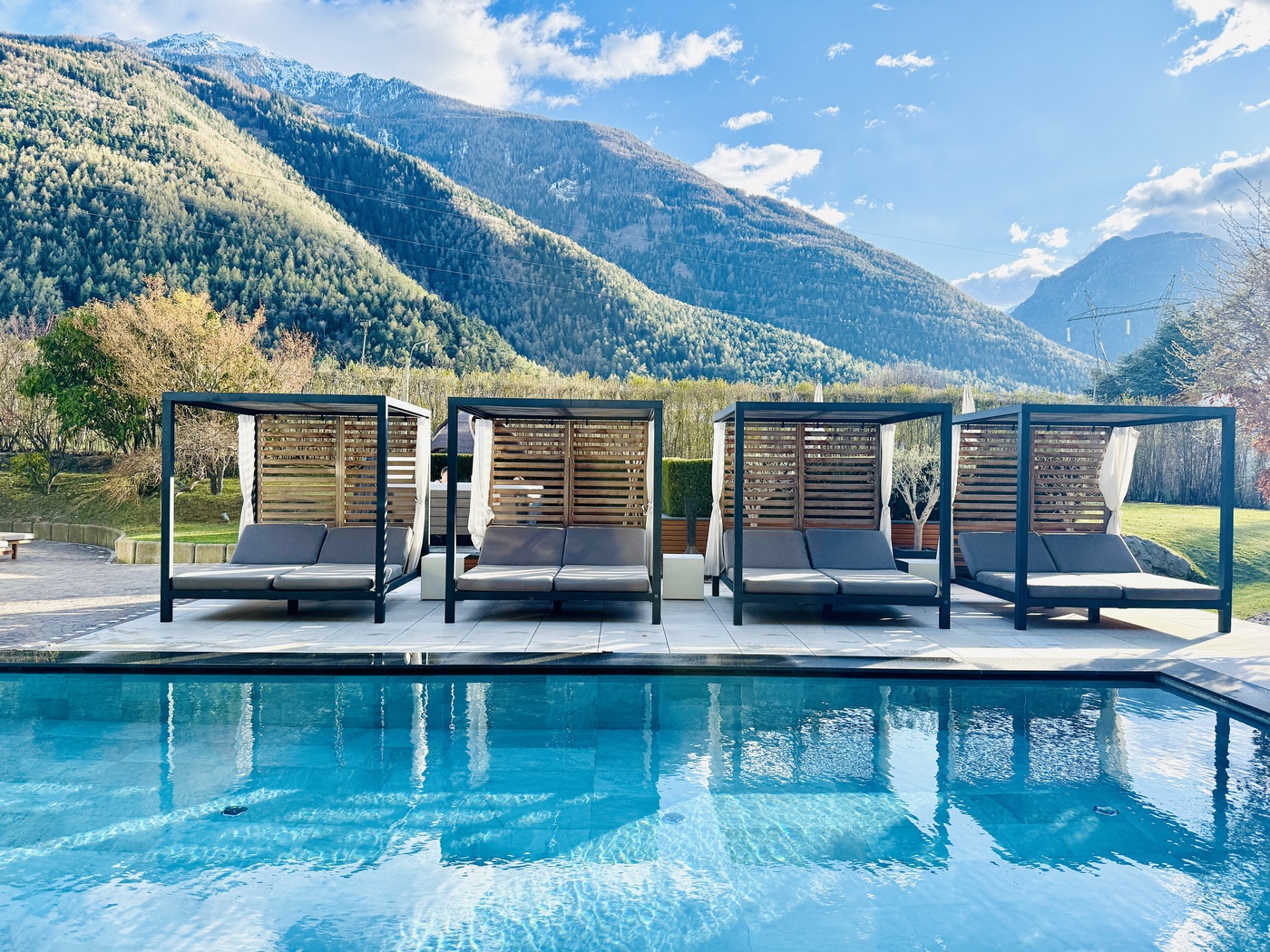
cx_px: 635
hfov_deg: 71.6
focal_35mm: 24
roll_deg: -1.1
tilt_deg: -0.8
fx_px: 881
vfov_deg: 56.8
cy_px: 476
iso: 80
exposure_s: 1/1980
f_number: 1.78
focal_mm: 6.76
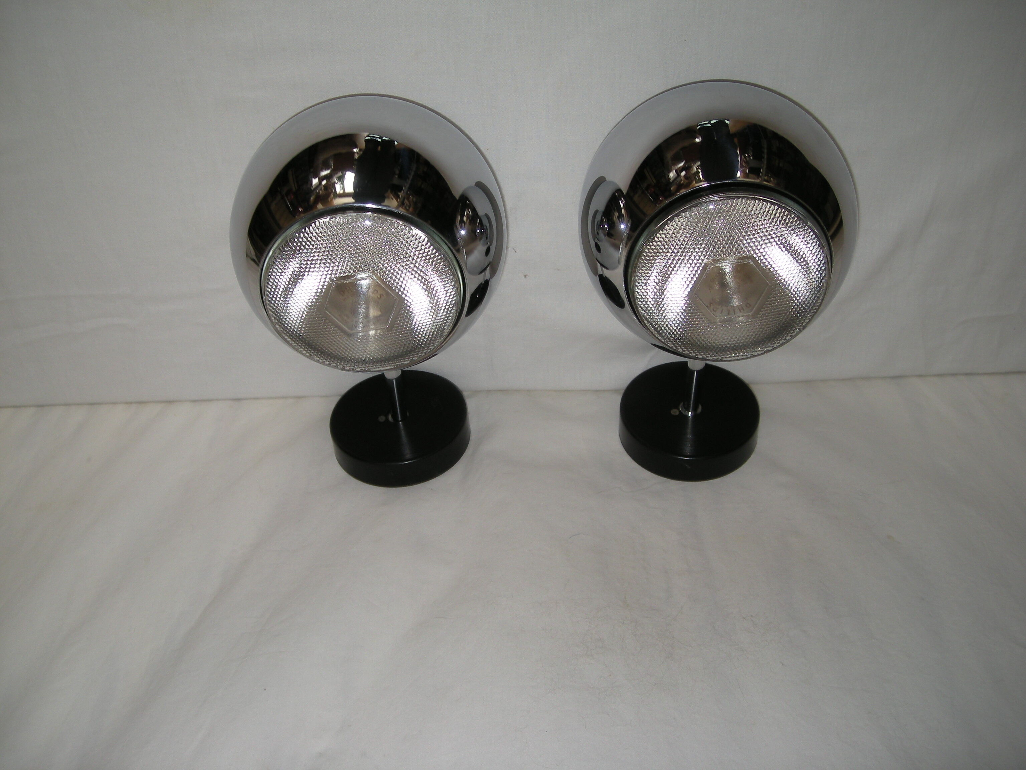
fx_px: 1037
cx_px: 513
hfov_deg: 52.6
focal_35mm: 35
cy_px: 385
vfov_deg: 40.7
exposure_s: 1/52
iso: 50
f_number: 2.8
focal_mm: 5.7
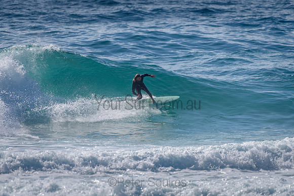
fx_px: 5008
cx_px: 131
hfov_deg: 3.4
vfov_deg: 2.2
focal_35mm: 613
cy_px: 91
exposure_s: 1/2000
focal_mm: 500
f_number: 5.6
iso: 90
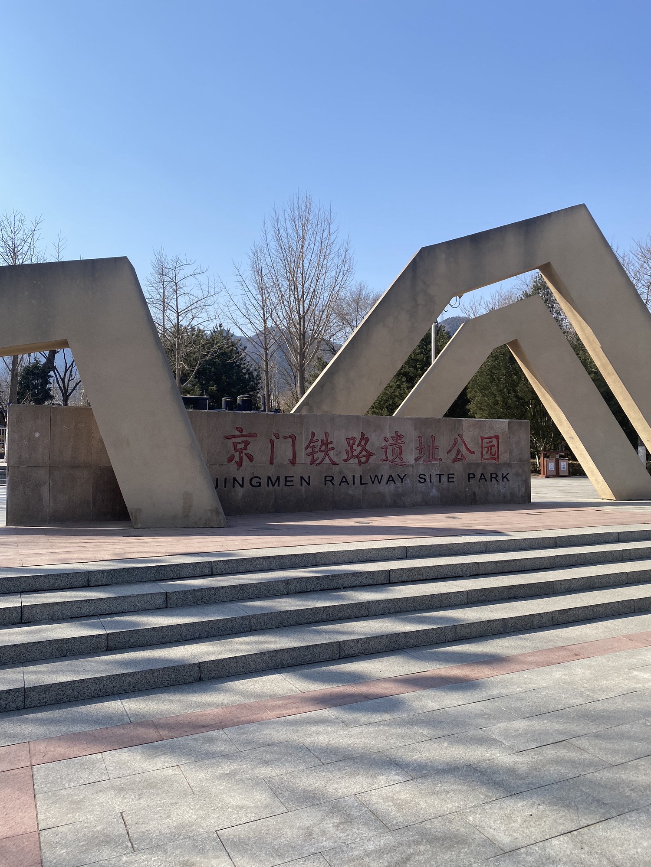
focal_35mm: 26
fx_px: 652
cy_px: 434
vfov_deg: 67.3
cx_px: 326
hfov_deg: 53.1
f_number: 1.8
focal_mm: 4.25
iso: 32
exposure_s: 1/2571
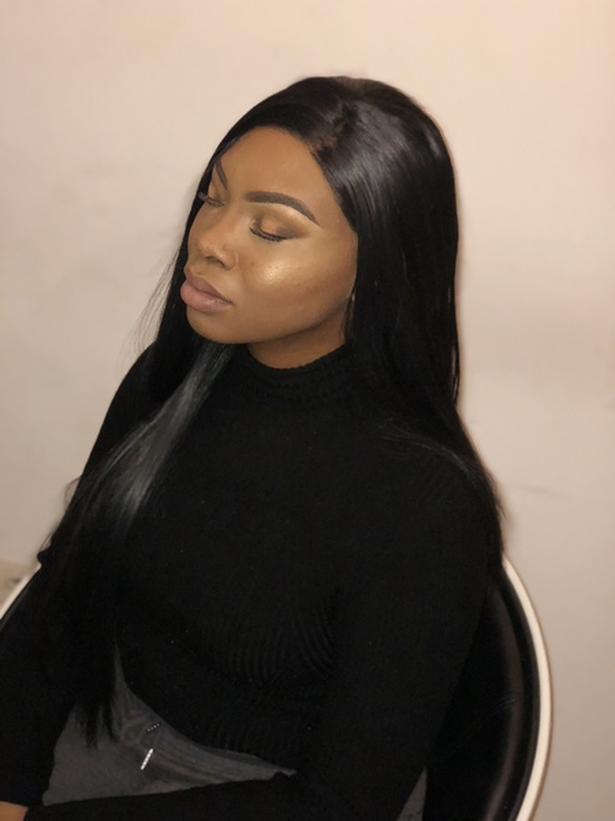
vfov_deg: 33.8
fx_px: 1350
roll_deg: -9.0
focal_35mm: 57
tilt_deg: -26.7
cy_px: 410
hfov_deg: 25.7
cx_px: 308
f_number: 2.8
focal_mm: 6.6
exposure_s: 1/50
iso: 320
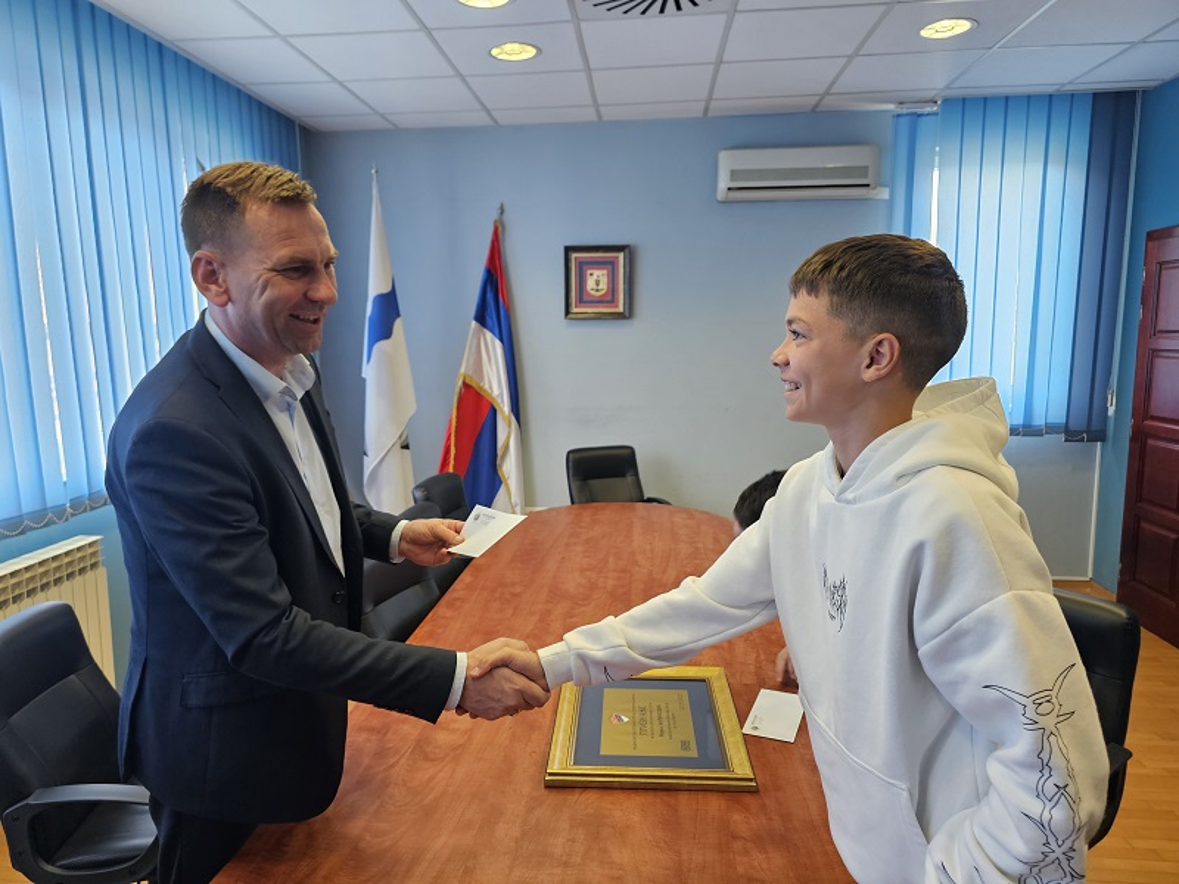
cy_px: 442
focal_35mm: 23
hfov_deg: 73.9
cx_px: 590
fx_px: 783
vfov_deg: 58.9
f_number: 1.7
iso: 200
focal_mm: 6.3
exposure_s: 1/100
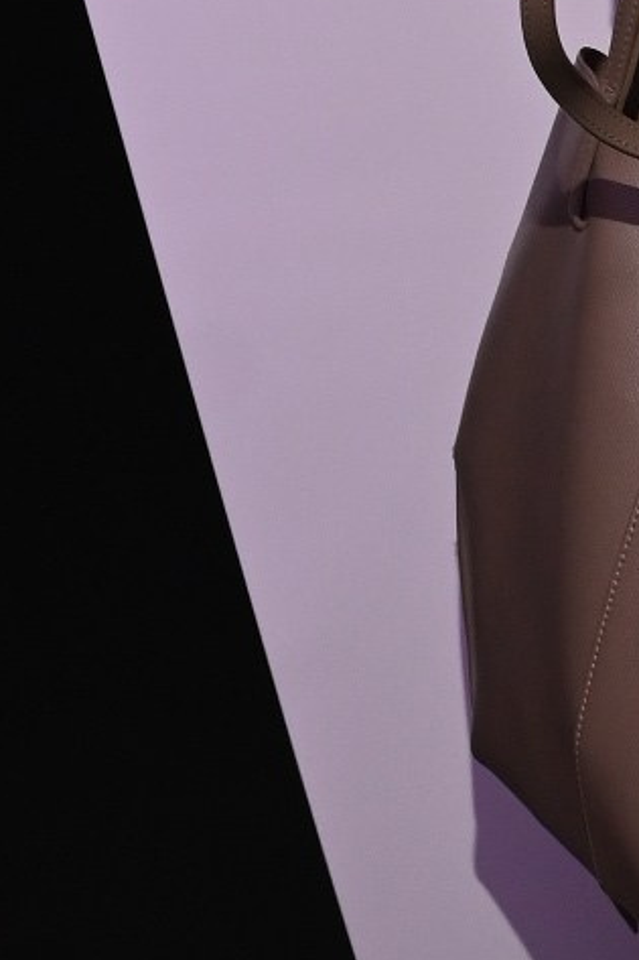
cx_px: 1728
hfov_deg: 6.0
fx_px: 5707
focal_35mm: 214
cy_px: -794
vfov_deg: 9.2
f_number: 5
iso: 640
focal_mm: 33.5
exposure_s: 1/125
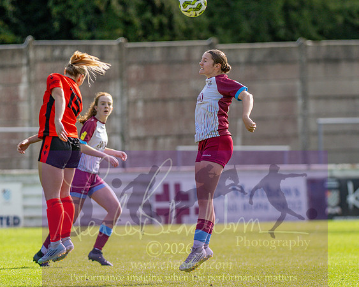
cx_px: 173
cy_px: 157
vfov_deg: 2.8
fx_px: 5888
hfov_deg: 3.5
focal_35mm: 554
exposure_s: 1/3200
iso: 200
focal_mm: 300
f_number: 2.8
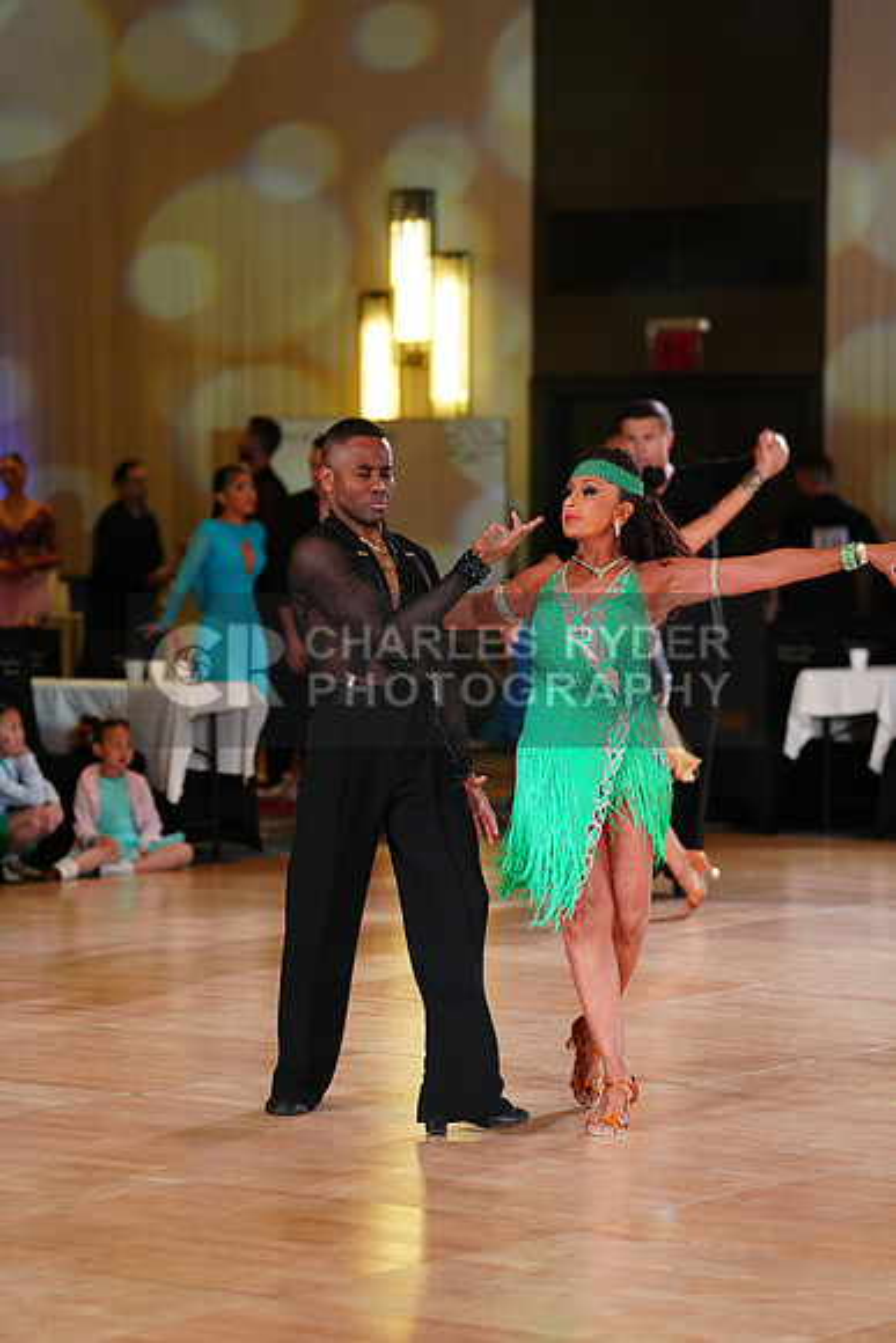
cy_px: 672
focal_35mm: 114
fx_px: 4253
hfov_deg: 12.0
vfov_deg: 17.9
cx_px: 448
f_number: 2.8
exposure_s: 1/400
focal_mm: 114
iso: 1600
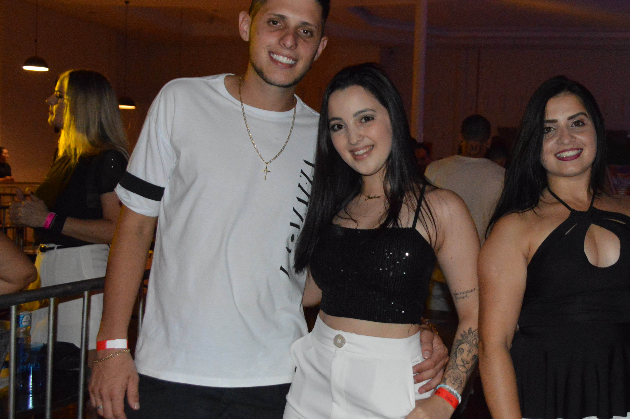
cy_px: 211
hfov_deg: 39.7
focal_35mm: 49
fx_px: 857
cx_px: 443
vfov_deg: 27.5
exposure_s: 1/60
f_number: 4
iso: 3200
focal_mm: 22
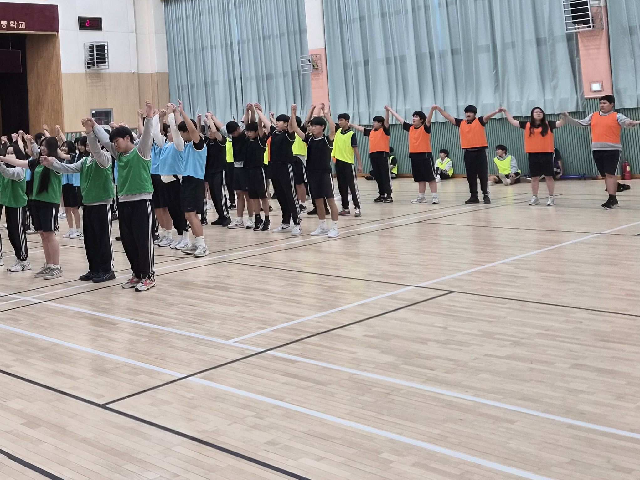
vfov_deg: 30.9
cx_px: 195
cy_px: 58
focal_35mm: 45
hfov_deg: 41.3
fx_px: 832
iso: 125
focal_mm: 5.4
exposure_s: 1/120
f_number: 1.8
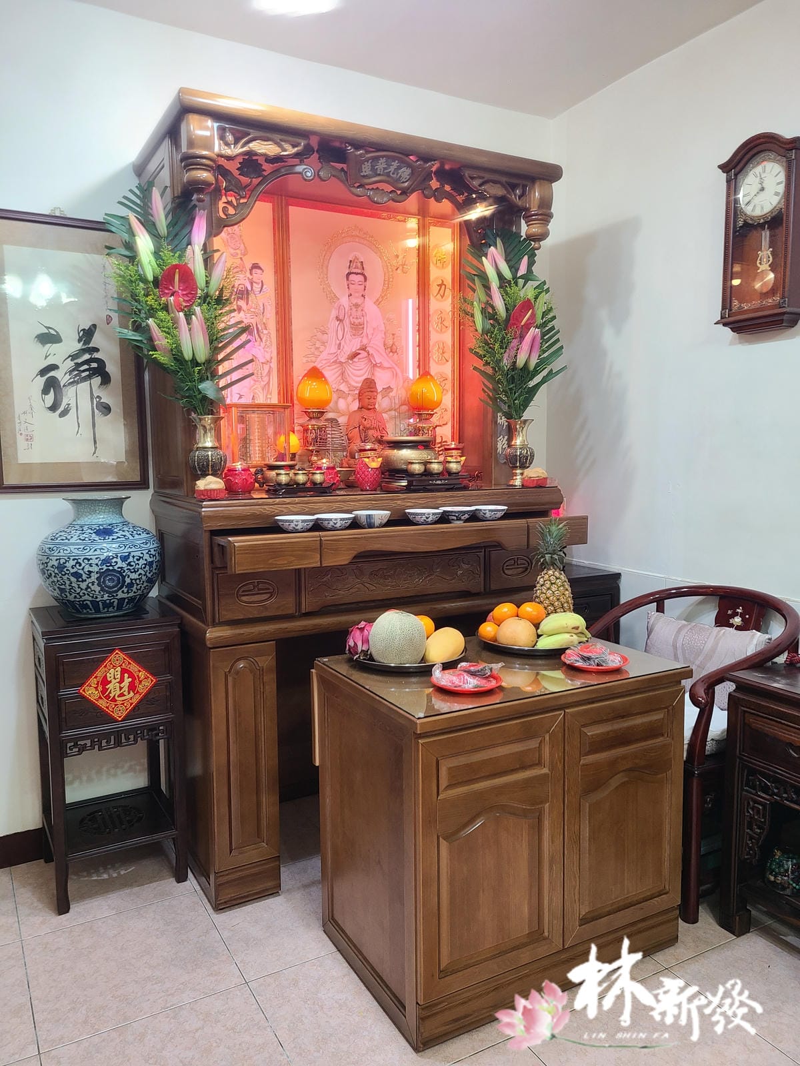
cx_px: 400
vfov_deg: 67.3
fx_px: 801
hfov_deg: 53.1
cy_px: 533
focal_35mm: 26
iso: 250
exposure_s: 1/59
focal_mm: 5.4
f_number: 1.8
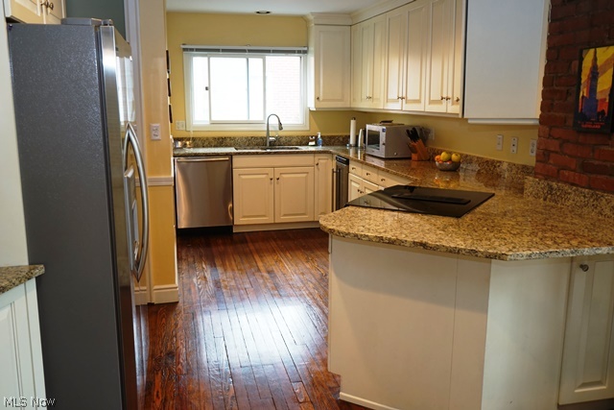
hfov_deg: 60.3
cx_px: 307
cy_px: 205
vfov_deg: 42.3
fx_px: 529
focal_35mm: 31
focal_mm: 31
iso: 640
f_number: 11
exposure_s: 1/8
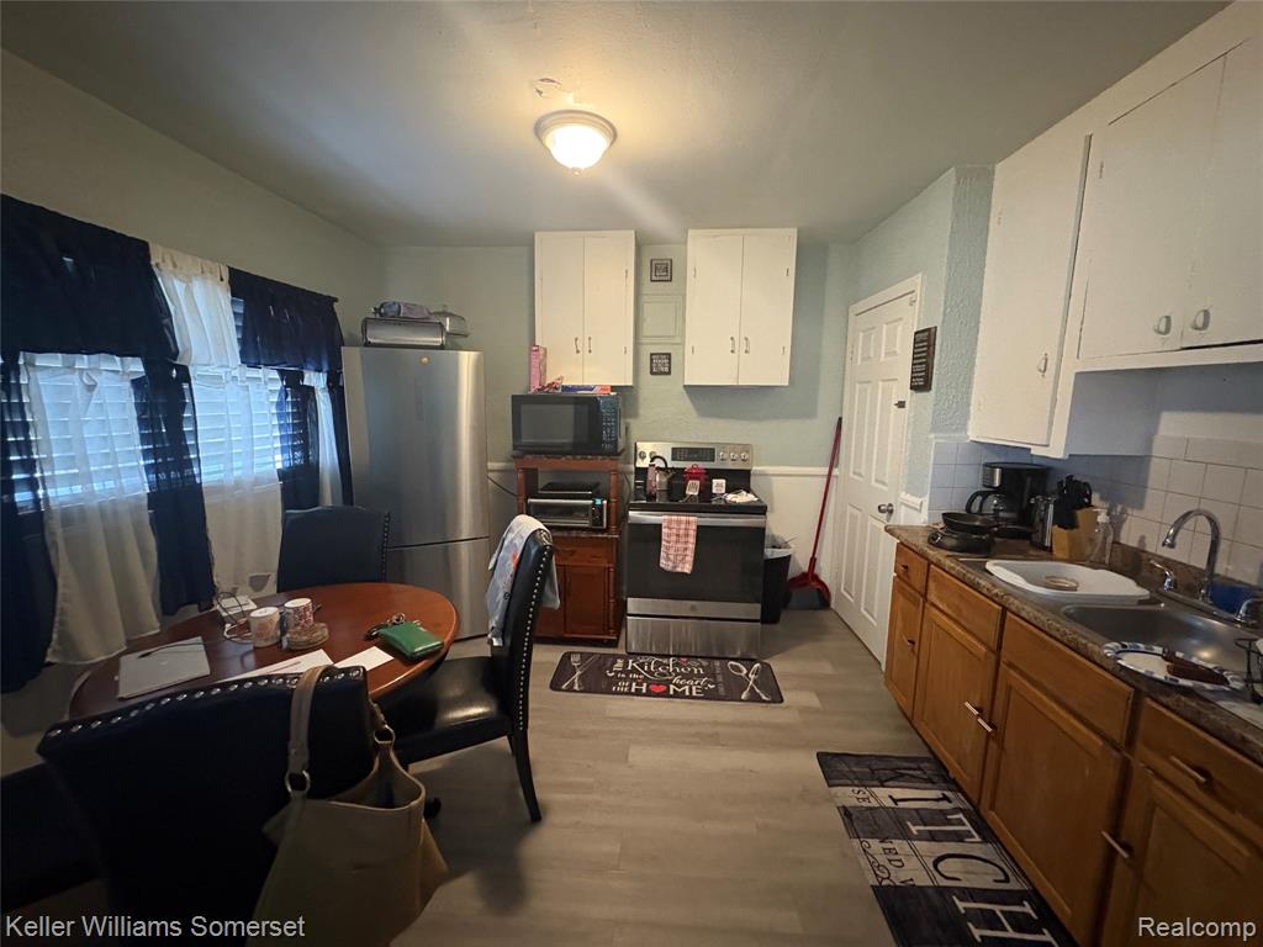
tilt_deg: -8.6
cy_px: 474
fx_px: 511
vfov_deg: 85.7
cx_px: 632
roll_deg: +0.4
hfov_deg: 102.1
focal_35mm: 14
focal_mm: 2.22
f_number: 2.2
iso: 1000
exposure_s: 1/30
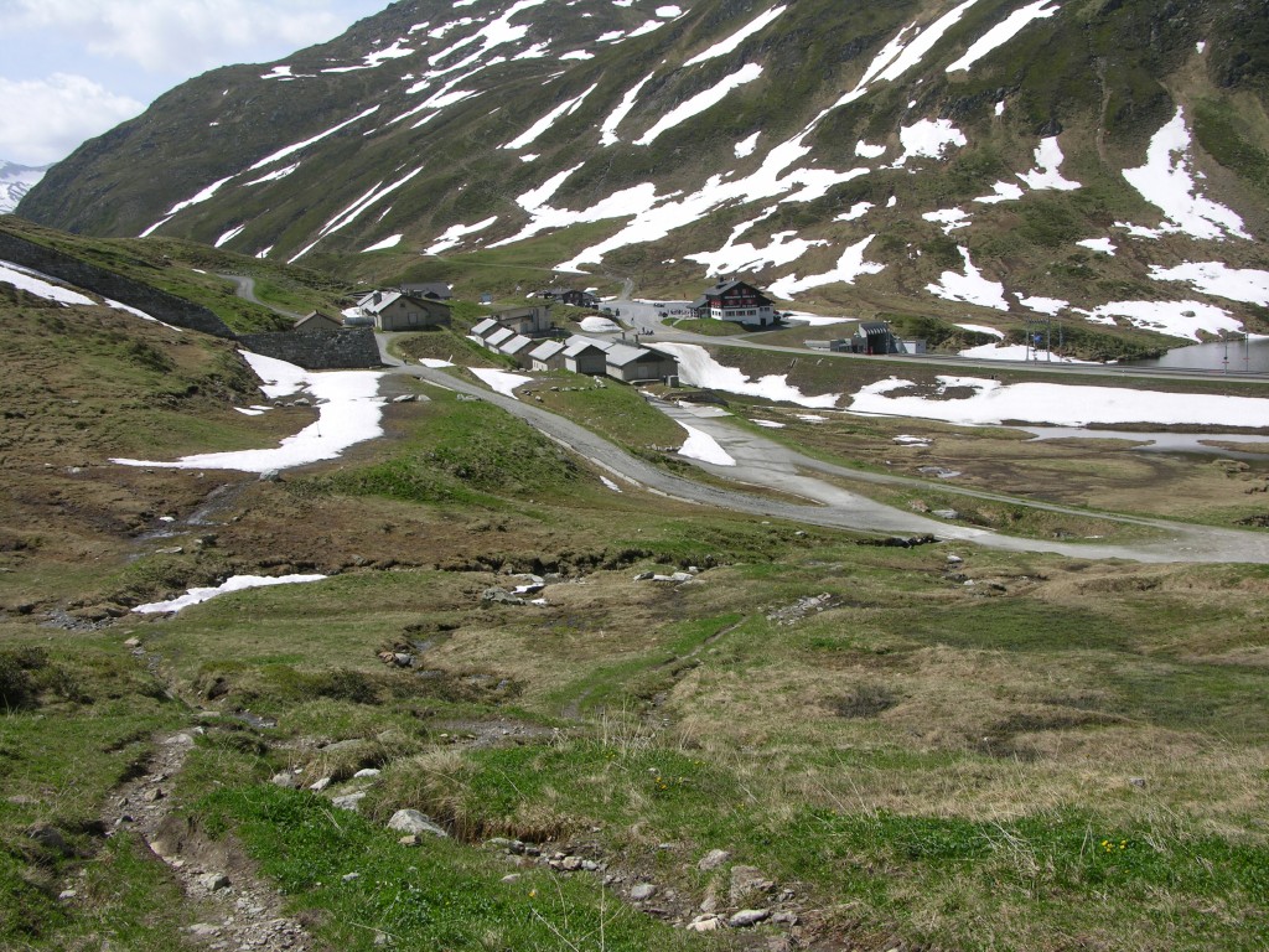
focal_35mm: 35
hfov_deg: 52.6
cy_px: 476
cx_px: 634
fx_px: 1283
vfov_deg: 40.7
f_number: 7.1
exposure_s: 1/227
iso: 50
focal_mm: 8.9
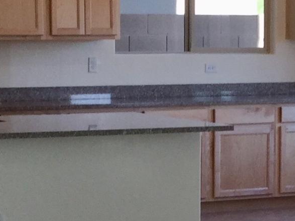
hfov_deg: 12.4
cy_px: 193
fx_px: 1355
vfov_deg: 9.3
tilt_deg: -8.6
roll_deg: -0.5
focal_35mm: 159
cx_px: 219
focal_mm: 3.3
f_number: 2.4
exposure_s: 1/60
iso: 32
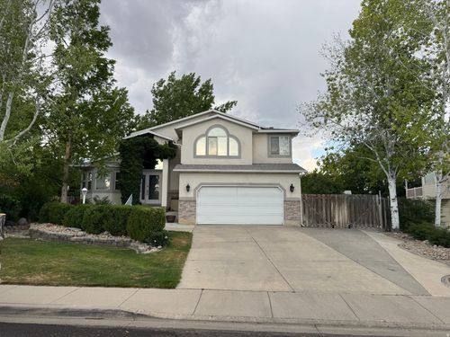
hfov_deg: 71.6
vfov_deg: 56.8
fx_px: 312
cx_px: 225
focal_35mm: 24
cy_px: 168
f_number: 1.78
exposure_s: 1/842
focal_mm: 6.76
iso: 80
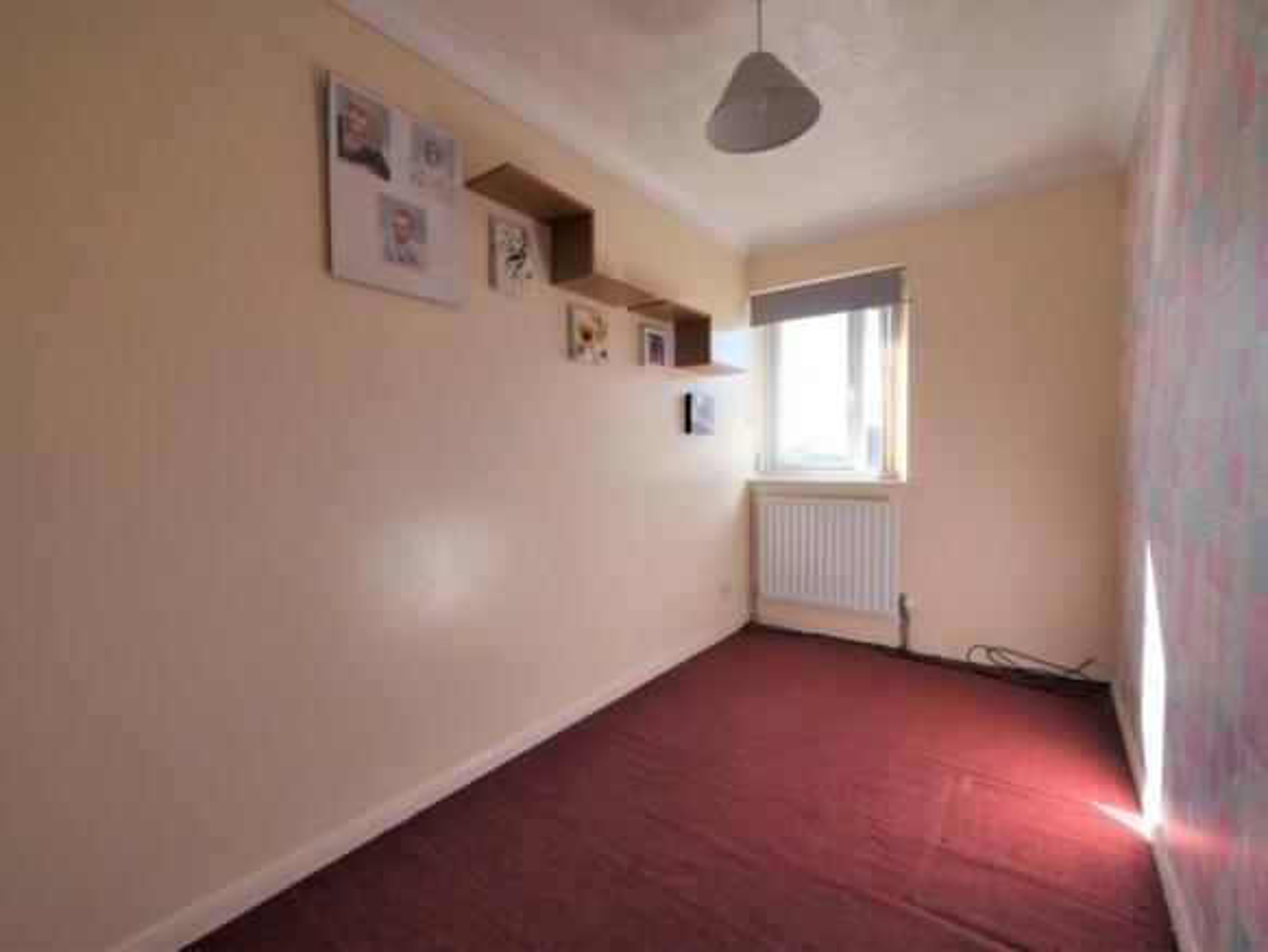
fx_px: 513
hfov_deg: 102.0
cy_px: 476
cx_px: 634
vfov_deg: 85.7
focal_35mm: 14
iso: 200
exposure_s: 1/125
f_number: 4
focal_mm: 7
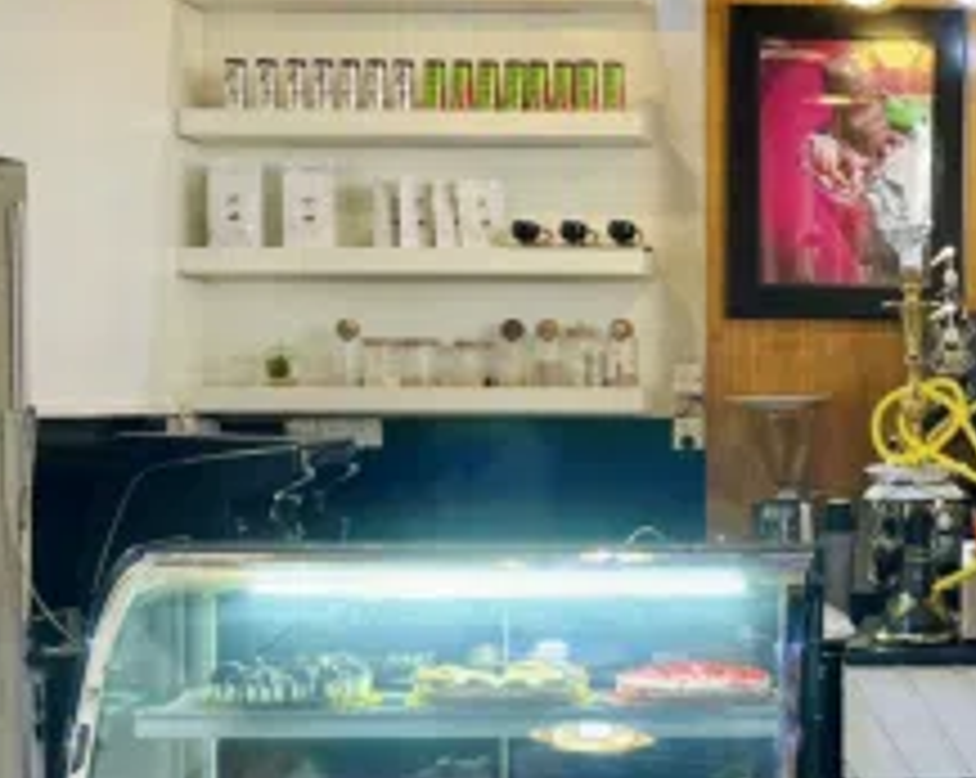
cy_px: 427
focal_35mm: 75
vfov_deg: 20.4
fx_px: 2164
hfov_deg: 24.0
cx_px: 1030
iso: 100
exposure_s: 1/50
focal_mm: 5.1
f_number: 1.6
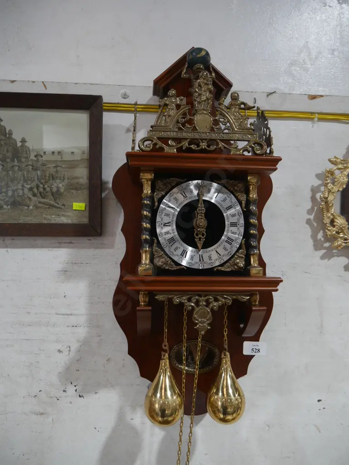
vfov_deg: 63.4
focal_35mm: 28
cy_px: 232
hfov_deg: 49.7
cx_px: 174
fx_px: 376
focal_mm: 14
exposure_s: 1/60
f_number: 3.5
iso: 500
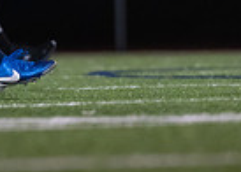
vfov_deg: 1.1
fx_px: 9238
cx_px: -5
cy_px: -105
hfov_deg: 1.5
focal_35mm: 1349
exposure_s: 1/1000
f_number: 2.8
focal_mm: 200
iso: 2500
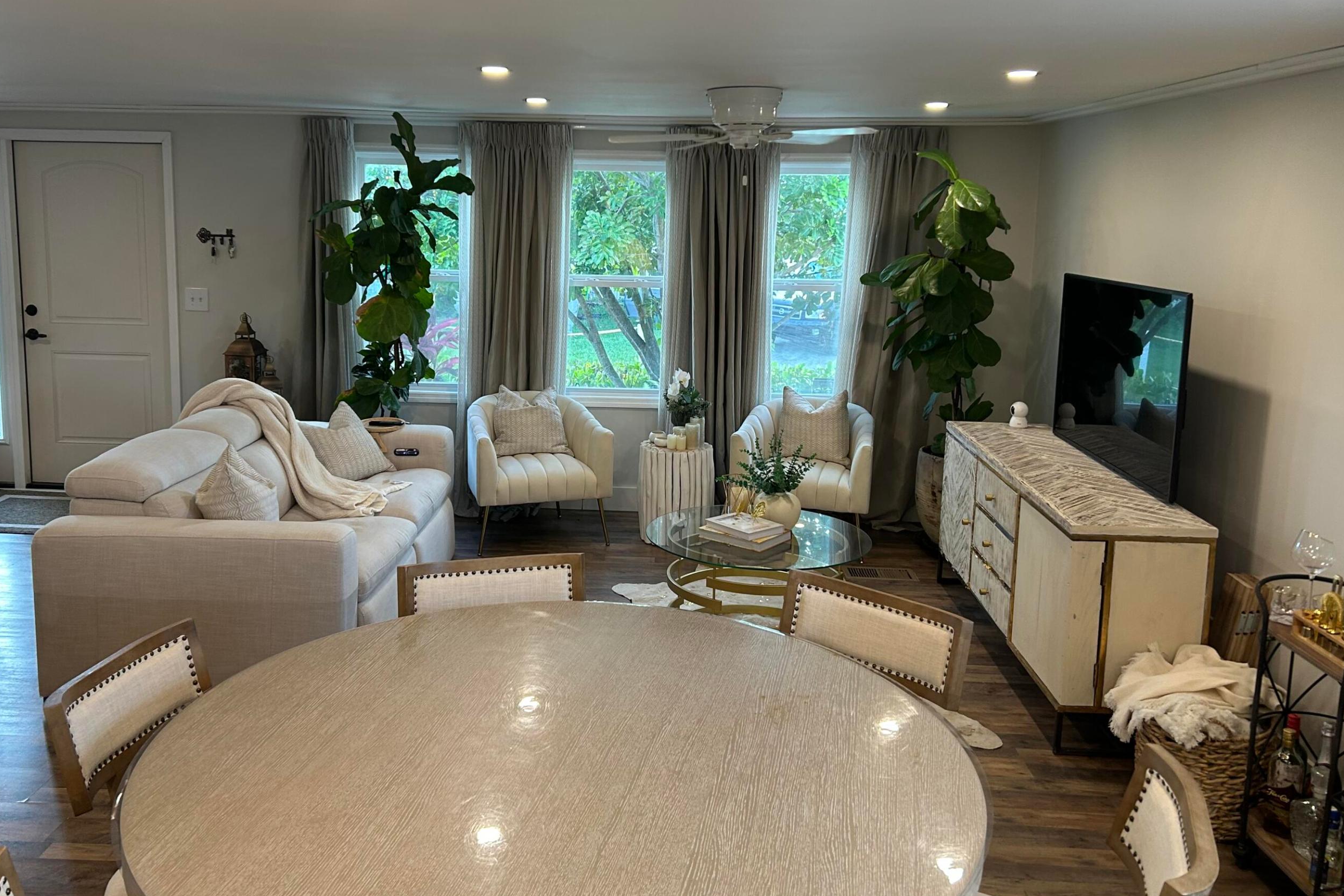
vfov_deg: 42.2
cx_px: 627
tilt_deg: -8.5
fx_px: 1157
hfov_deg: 60.2
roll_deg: -0.8
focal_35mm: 31
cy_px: 367
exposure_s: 1/120
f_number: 1.5
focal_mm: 5.7
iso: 125
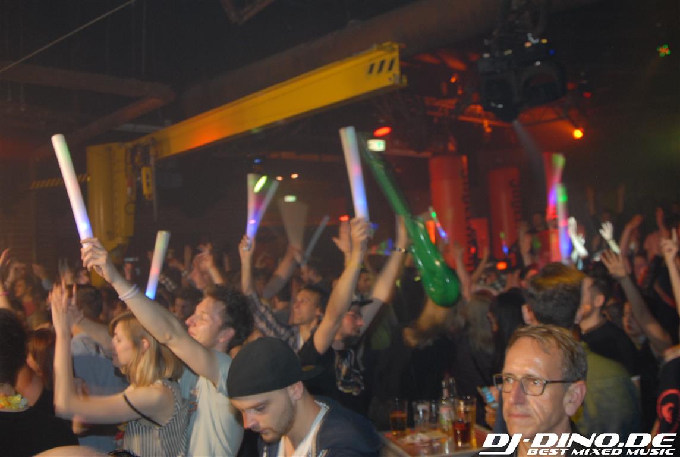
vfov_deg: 37.0
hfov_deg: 53.0
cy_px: 228
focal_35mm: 36
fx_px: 681
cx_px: 340
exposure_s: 1/8
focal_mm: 24
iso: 400
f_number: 6.3
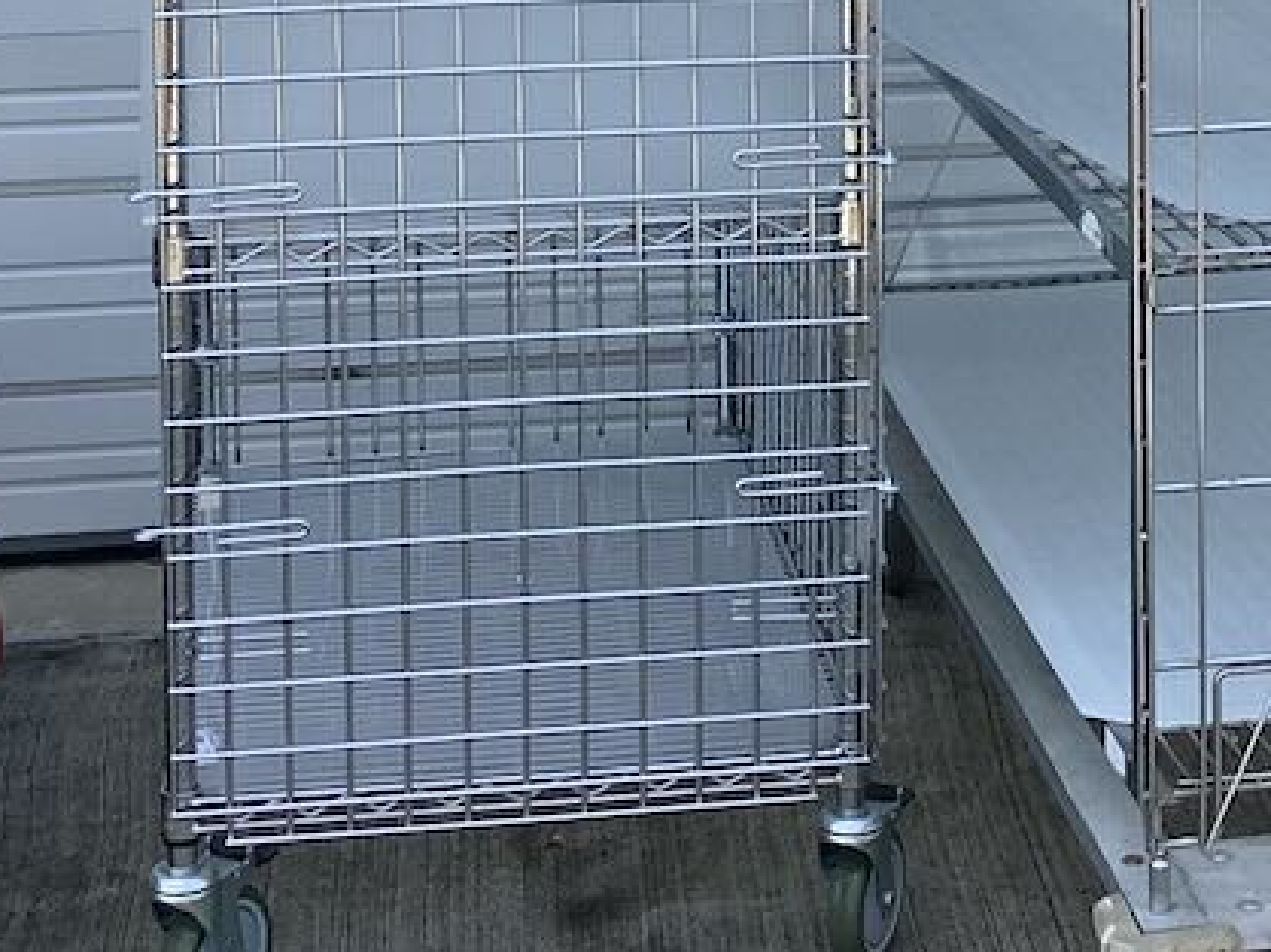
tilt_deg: -6.6
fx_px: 3486
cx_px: 930
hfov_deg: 20.5
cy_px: -207
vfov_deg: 15.0
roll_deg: +0.8
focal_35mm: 95
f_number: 2.4
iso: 25
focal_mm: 3.3
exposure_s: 1/595
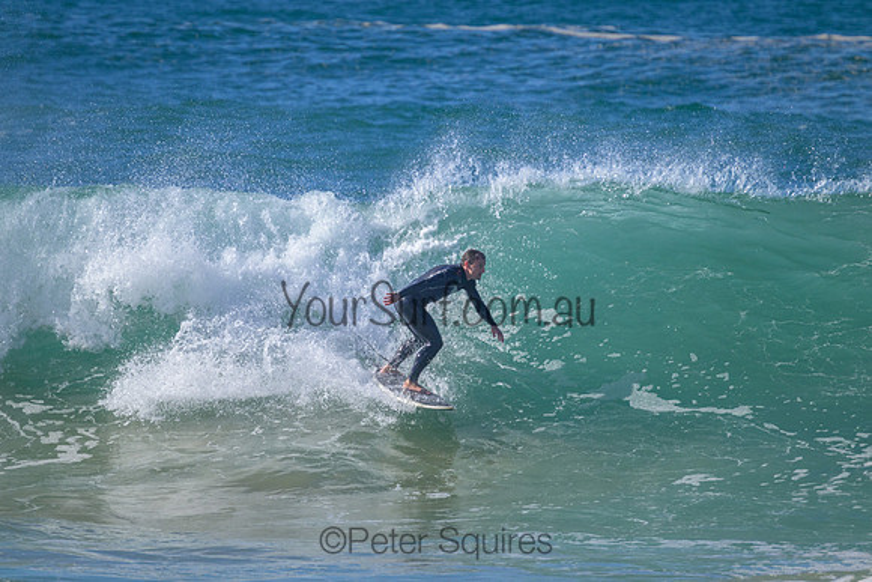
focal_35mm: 800
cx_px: 436
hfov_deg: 2.6
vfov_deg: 1.7
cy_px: 291
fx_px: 19381
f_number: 11
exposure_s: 1/2000
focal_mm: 800
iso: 1100
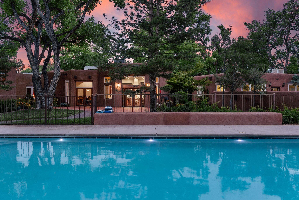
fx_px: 274
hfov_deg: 57.2
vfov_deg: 40.0
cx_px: 150
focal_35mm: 33
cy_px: 100
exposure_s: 1/4
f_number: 8
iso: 250
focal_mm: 22
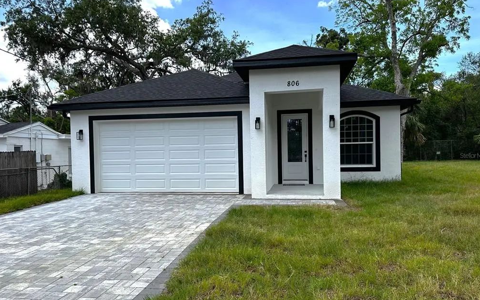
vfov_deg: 47.6
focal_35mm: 26
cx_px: 244
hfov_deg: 70.4
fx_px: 340
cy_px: 155
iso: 80
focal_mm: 6.86
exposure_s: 1/1988
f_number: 1.78
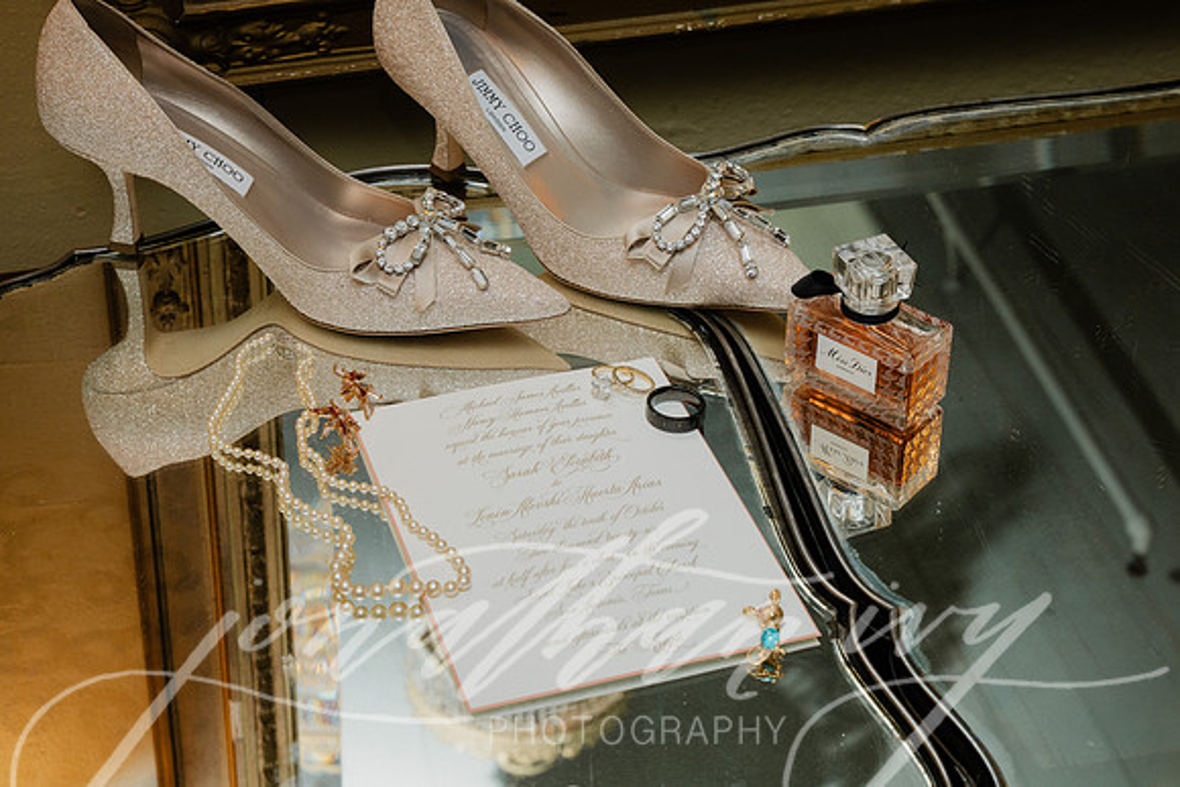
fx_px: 2295
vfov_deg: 19.5
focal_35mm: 70
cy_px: 394
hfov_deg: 28.8
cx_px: 590
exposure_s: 1/200
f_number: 11
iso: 1250
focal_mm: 70
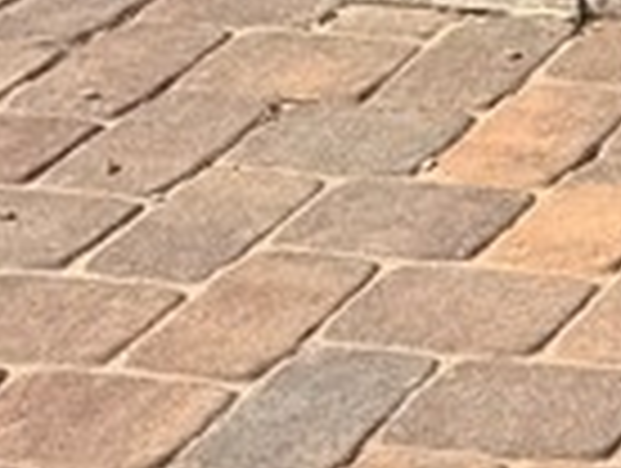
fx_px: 3199
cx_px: 1760
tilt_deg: -8.5
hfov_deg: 9.2
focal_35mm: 178
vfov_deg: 7.5
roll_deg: -1.0
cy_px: -824
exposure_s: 1/3953
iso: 80
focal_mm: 6.76
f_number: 1.78
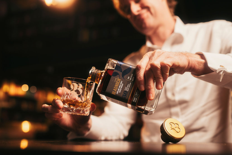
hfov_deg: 53.3
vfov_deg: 37.0
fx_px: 231
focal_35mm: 36
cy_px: 77
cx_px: 119
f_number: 2
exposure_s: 1/250
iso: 400
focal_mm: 35
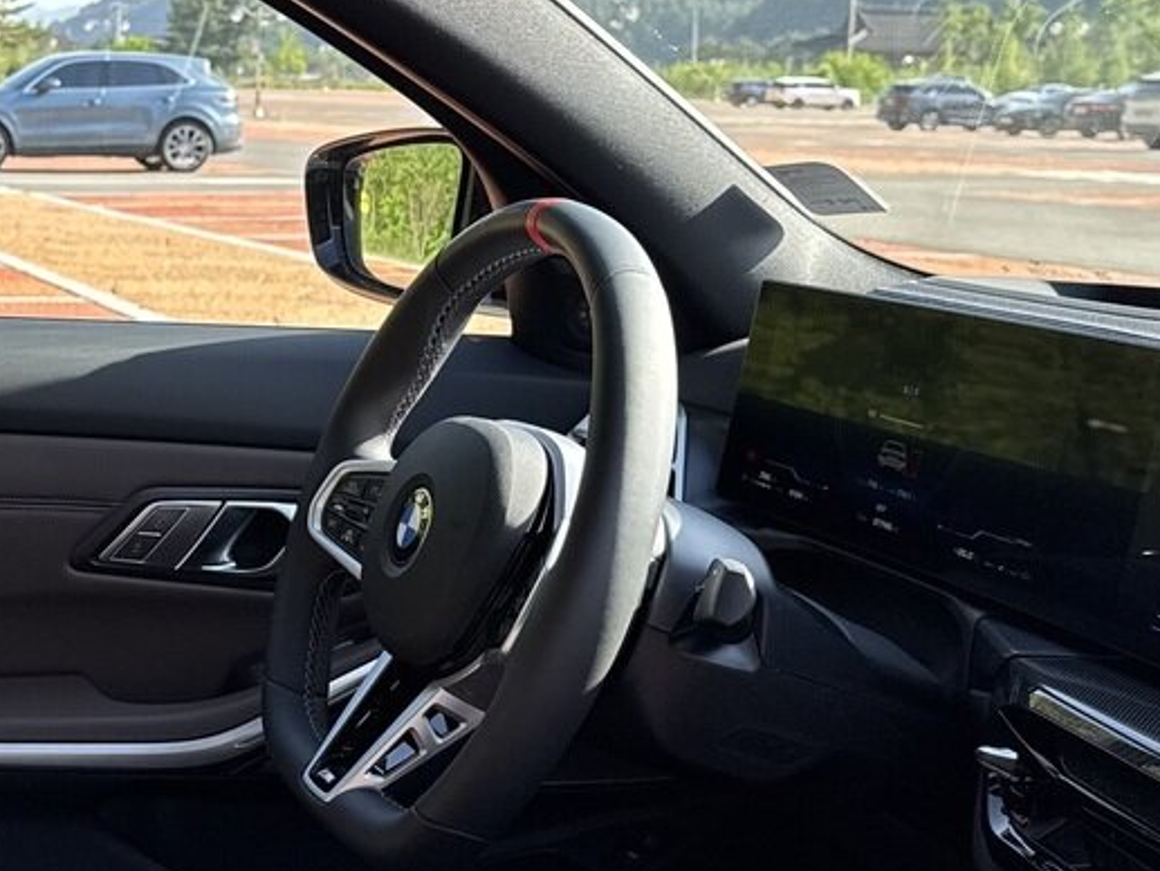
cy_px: 465
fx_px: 2179
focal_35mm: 65
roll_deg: +0.5
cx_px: 121
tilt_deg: -9.1
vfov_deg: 22.6
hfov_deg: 28.7
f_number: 1.78
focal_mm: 6.76
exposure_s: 1/558
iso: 80
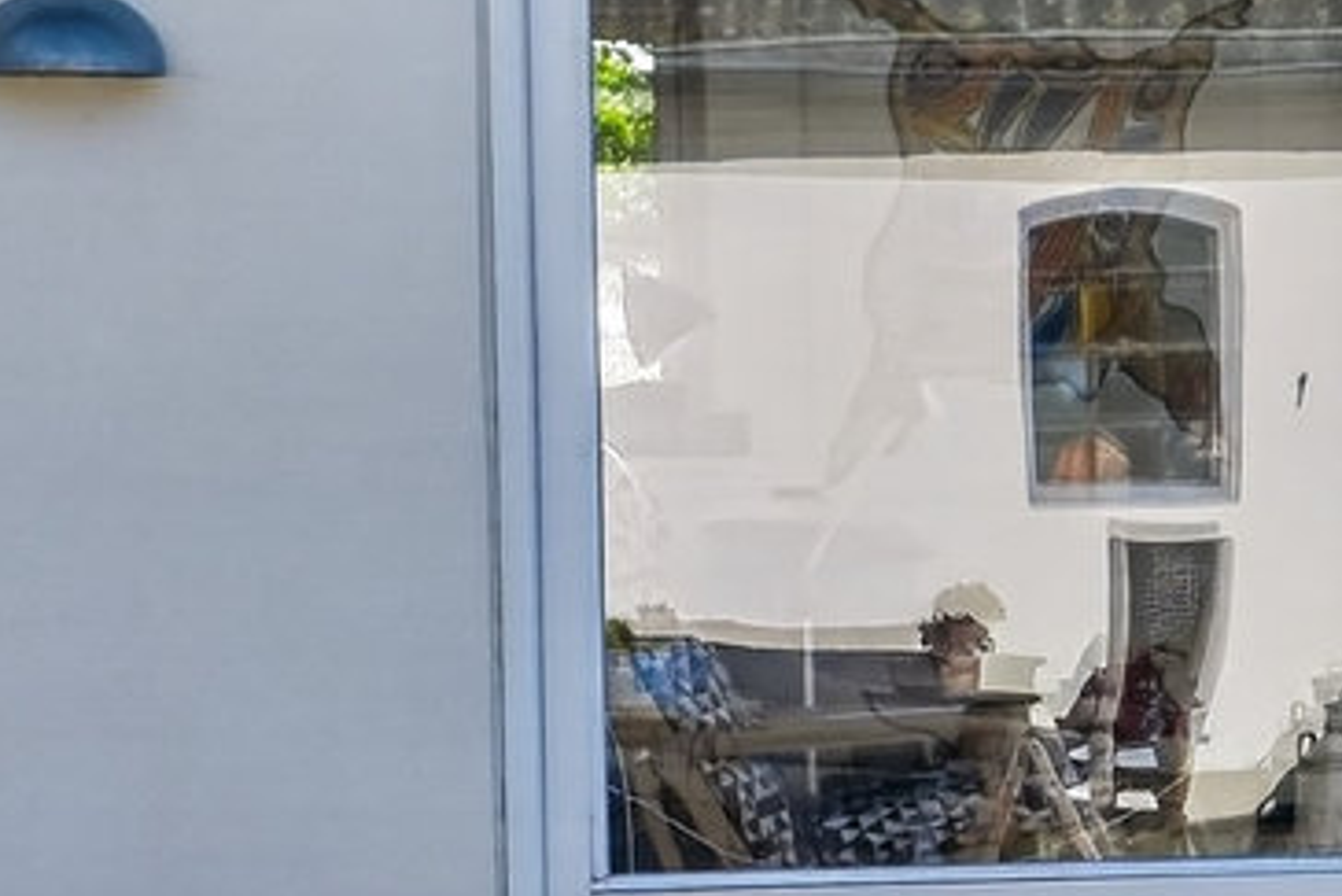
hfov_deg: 8.3
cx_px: 3377
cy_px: 656
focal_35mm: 225
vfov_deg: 6.1
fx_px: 8390
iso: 400
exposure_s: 1/125
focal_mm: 32
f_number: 8
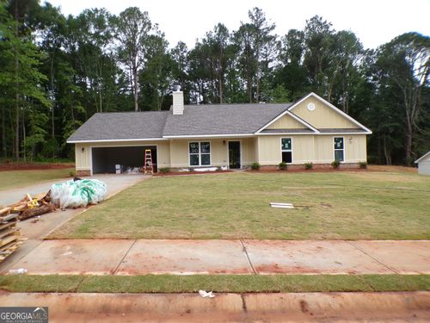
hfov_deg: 71.6
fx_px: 298
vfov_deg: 56.8
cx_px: 215
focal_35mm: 24
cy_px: 162
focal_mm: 4.3
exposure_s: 1/350
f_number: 4.4
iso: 100
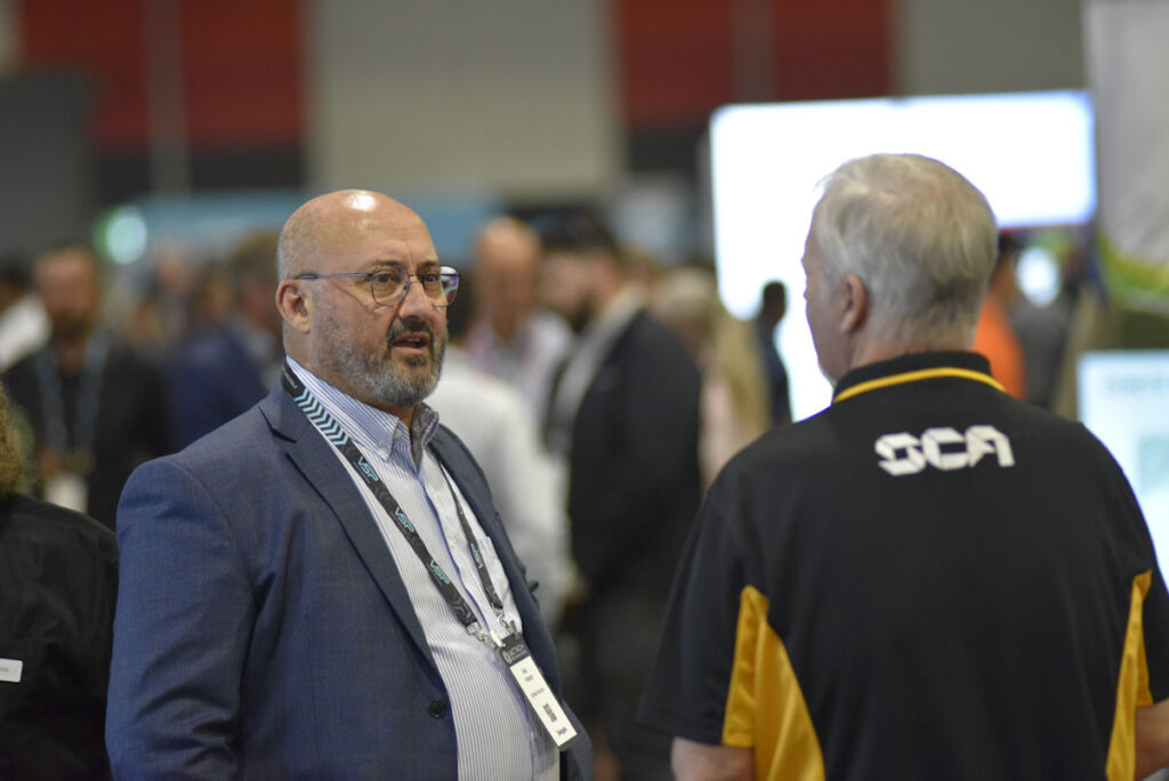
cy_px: 390
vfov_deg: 7.6
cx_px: 584
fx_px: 5848
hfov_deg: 11.4
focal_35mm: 180
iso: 6400
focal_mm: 180
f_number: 2.8
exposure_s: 1/500
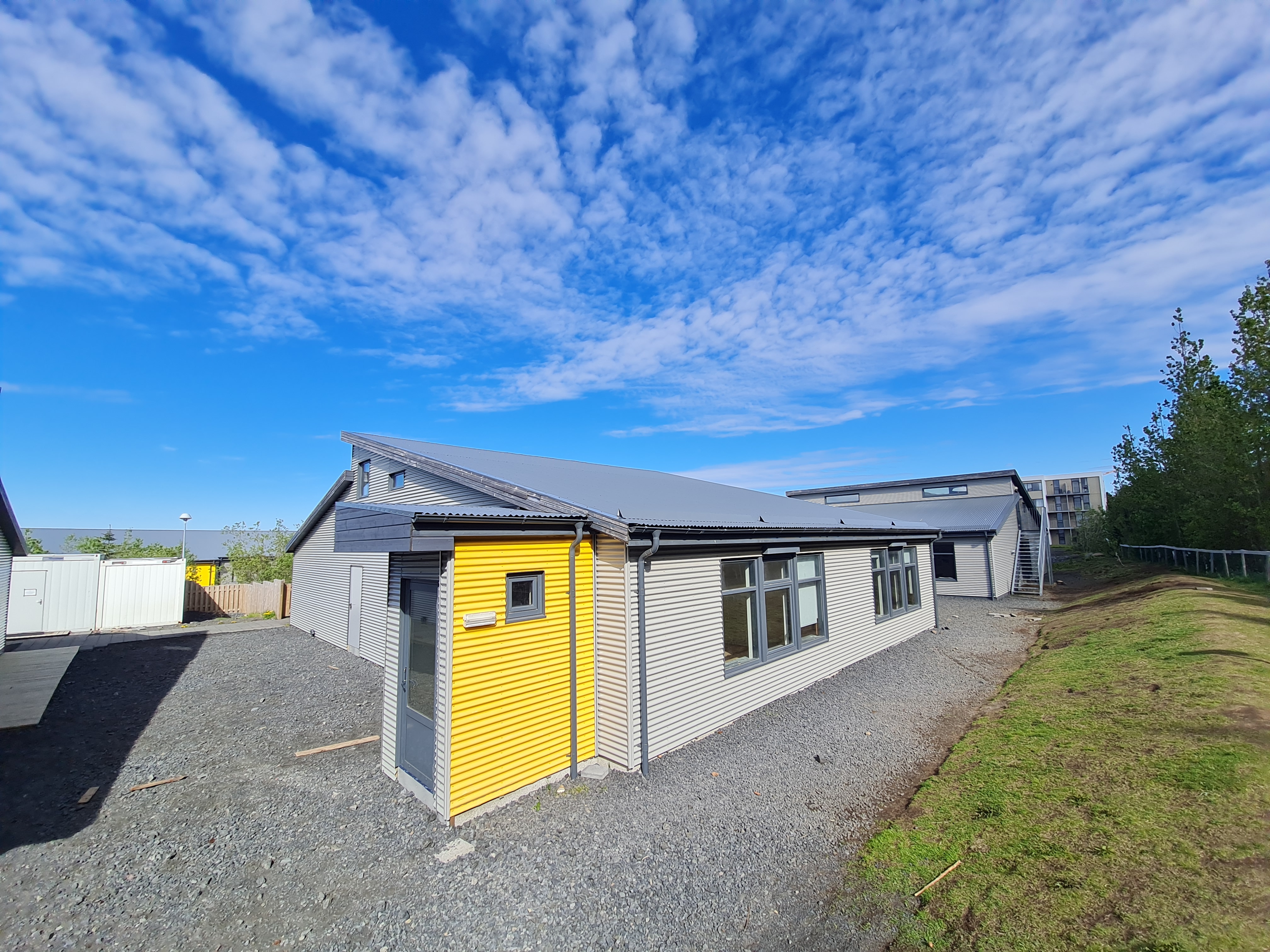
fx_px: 477
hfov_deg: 106.2
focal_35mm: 13
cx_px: 635
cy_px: 476
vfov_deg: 89.9
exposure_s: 1/1255
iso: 40
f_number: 2.2
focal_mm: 1.74
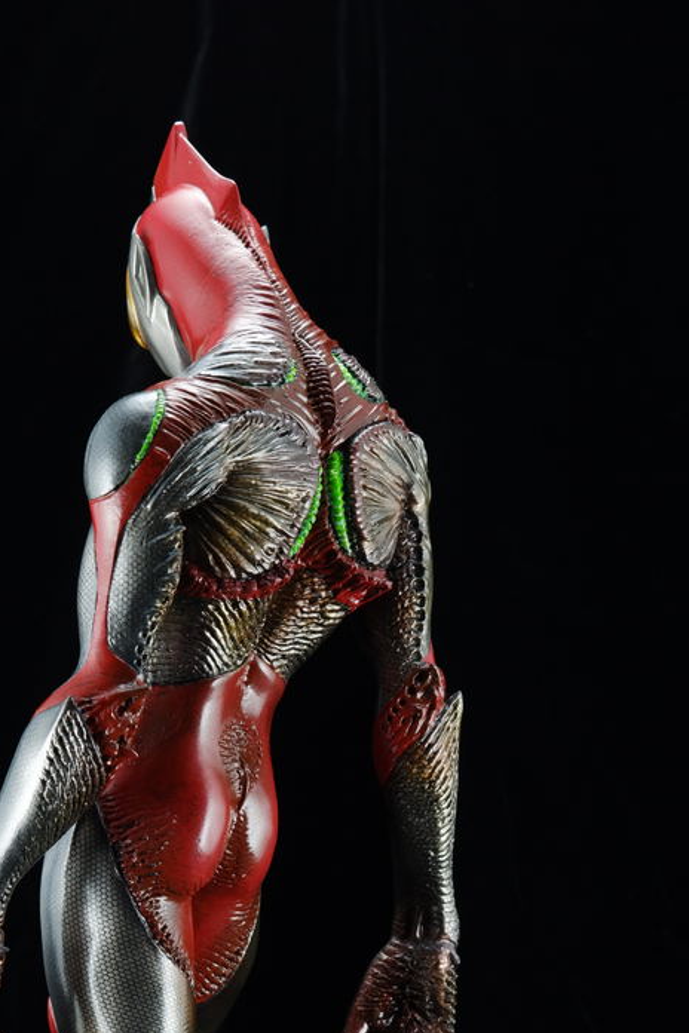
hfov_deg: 9.9
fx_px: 3961
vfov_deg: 14.8
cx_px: 212
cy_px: 804
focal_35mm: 138
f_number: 5.6
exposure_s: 1/20
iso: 400
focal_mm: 53
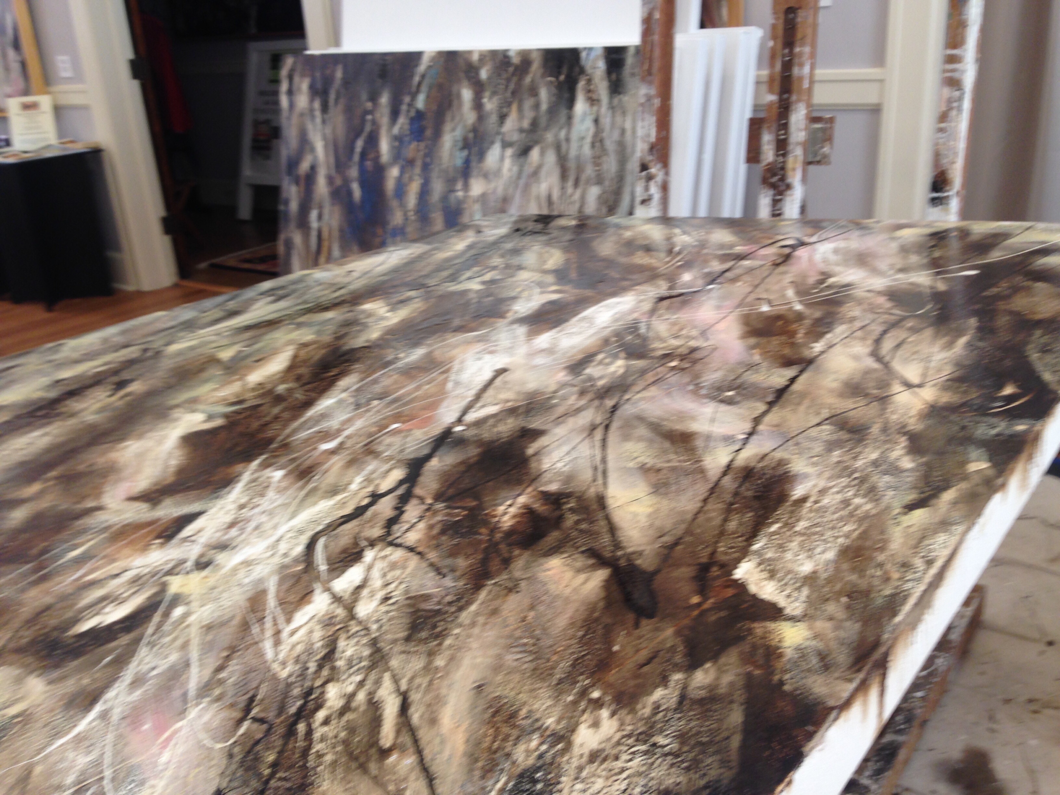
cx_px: 530
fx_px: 1011
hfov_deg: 55.4
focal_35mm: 33
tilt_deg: -22.7
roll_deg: +2.6
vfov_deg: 42.9
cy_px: 398
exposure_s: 1/20
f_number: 2.4
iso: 50
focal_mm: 4.12
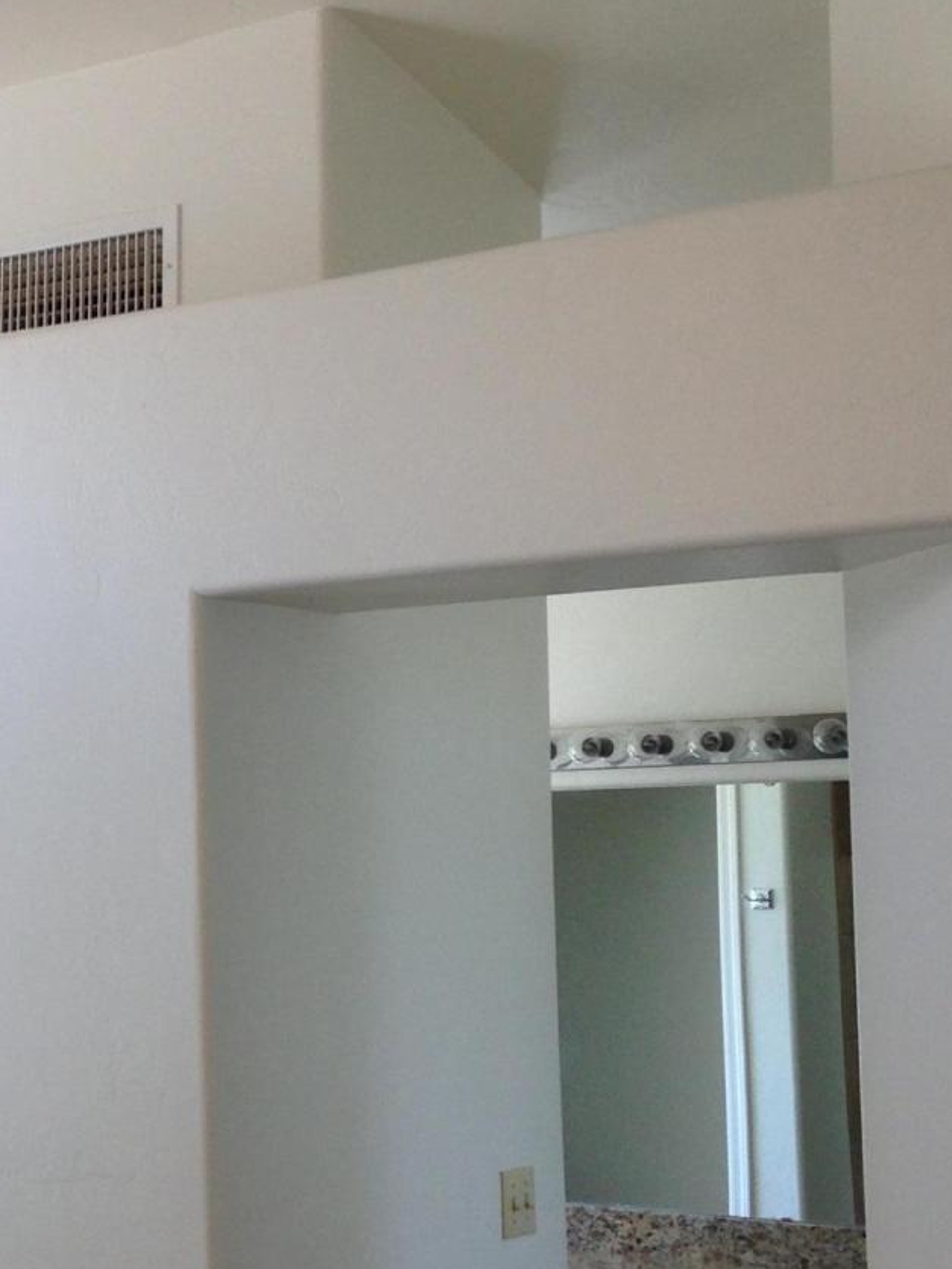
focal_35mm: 79
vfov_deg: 24.7
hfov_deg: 18.1
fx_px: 2895
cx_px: -64
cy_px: 752
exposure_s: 1/60
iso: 50
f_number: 2.4
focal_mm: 4.12
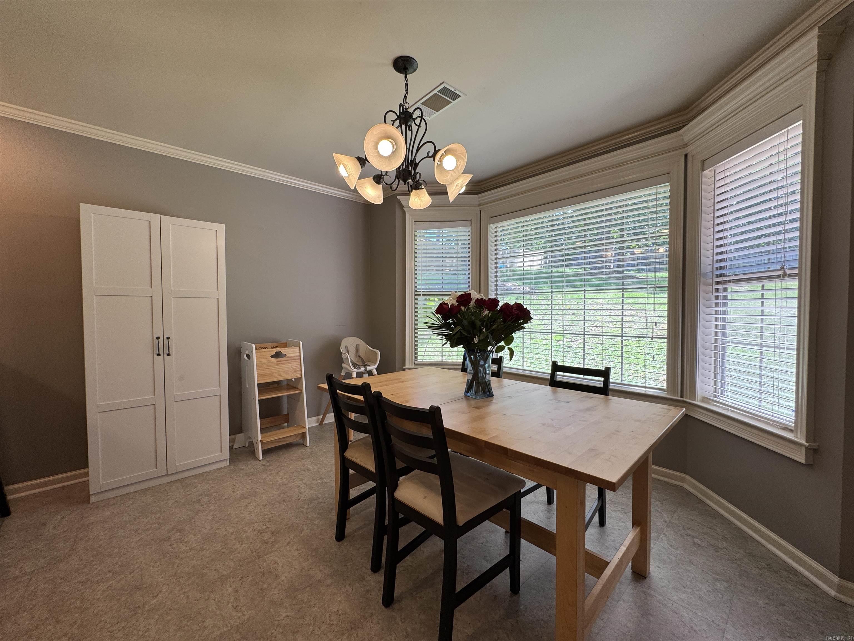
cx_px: 427
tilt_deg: -1.8
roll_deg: +0.4
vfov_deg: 85.7
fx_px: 345
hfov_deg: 102.1
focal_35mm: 14
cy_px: 320
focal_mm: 2.22
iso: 64
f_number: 2.2
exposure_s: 1/120
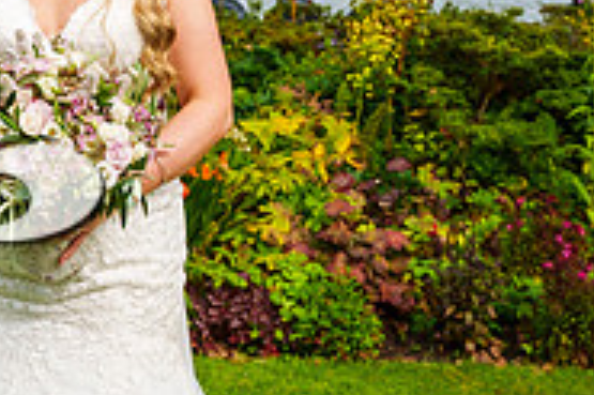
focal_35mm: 105
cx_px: -83
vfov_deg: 13.0
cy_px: 91
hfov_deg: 18.6
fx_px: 1731
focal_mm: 28
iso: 800
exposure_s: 1/8000
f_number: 3.5
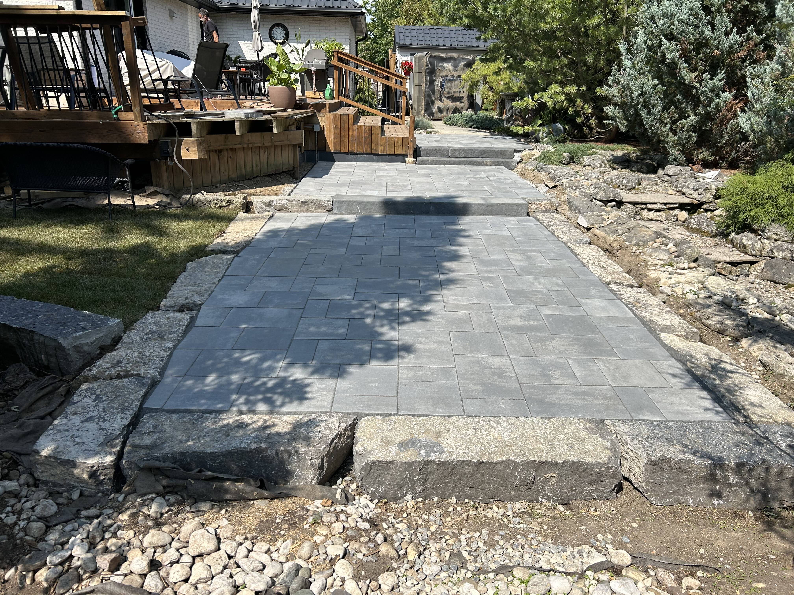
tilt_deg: -19.0
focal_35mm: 26
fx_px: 596
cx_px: 397
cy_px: 298
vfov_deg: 53.1
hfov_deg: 67.3
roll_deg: -0.5
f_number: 1.5
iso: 50
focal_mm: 5.7
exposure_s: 1/3968
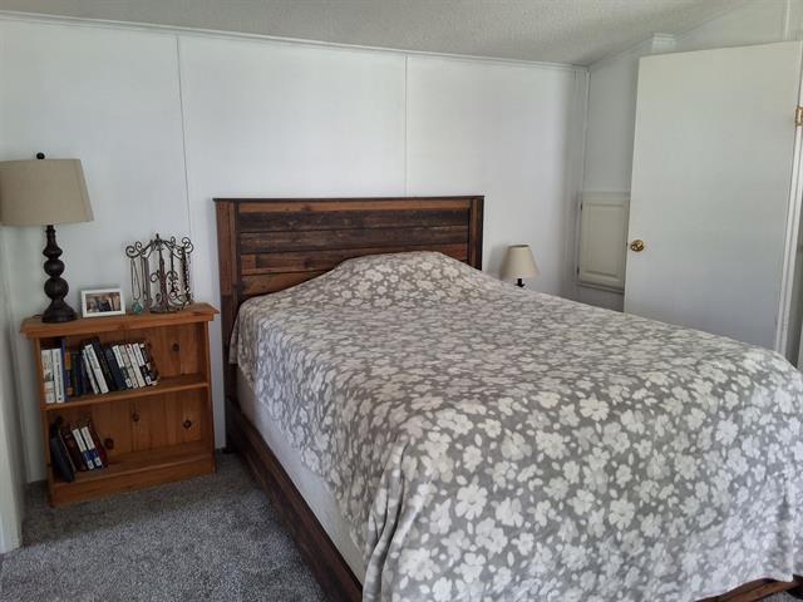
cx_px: 402
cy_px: 301
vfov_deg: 49.7
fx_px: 650
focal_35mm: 28
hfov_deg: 63.4
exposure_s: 1/40
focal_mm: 2.91
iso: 64
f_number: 1.9
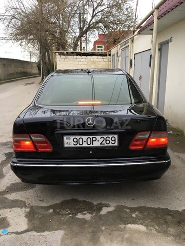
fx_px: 207
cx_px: 92
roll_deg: +0.5
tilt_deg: -14.5
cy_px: 123
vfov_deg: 61.7
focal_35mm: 29
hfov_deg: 48.2
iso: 32
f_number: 2.2
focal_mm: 4.15
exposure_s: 1/33
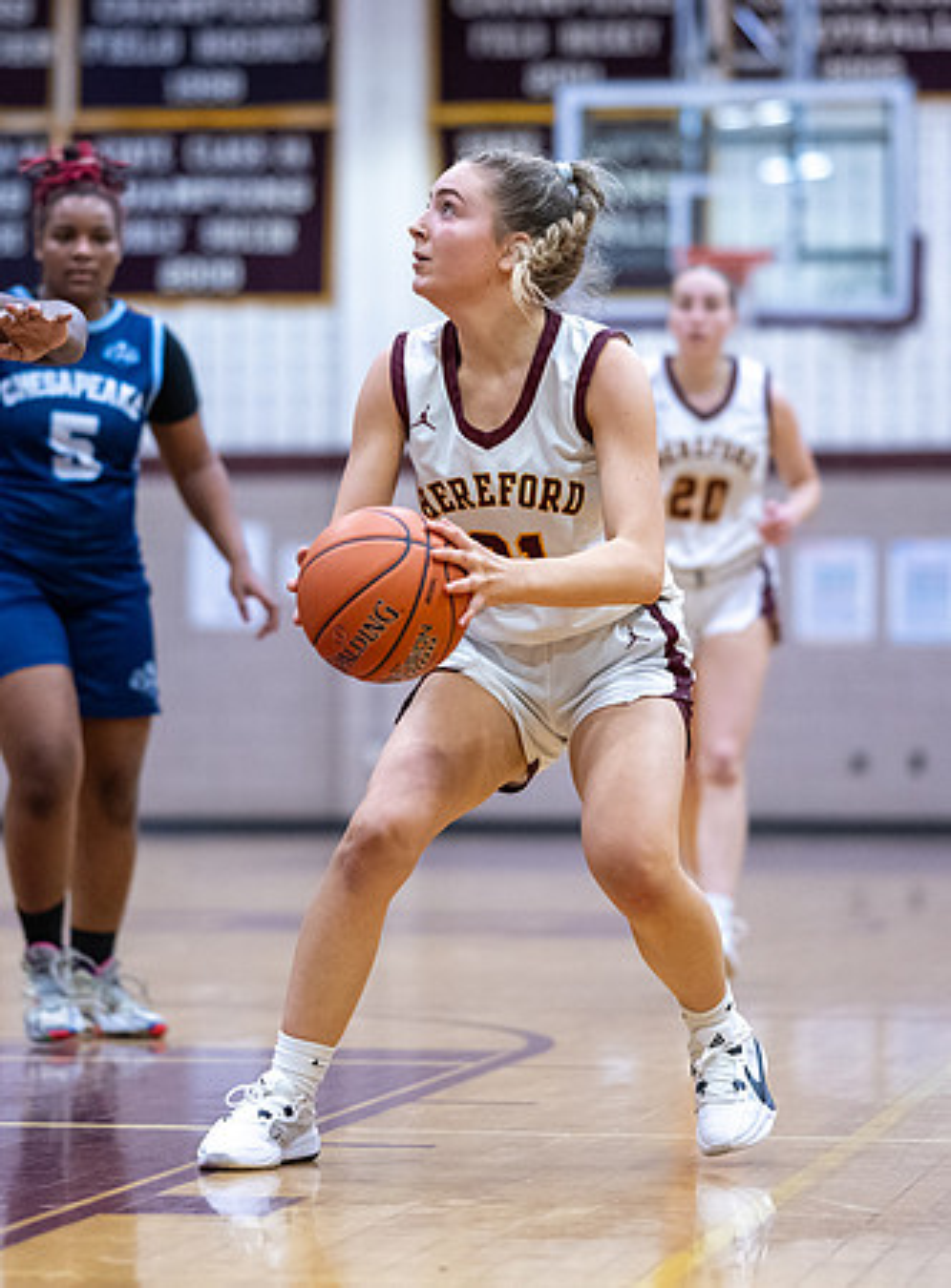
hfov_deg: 9.5
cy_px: 567
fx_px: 5743
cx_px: 419
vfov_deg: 12.8
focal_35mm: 155
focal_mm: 85
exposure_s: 1/1250
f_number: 1.8
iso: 2200
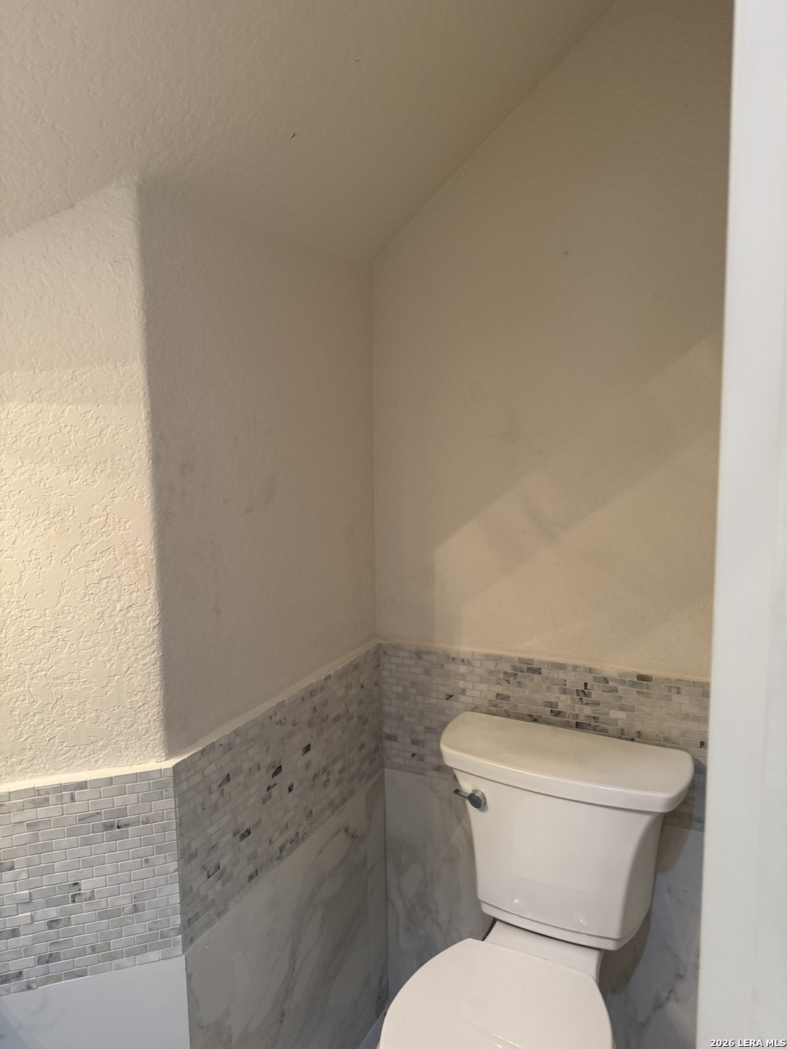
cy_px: 524
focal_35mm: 24
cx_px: 394
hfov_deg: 56.8
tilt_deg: -7.0
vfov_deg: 71.6
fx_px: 728
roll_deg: +0.7
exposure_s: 1/60
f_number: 1.78
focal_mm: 6.76
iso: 160
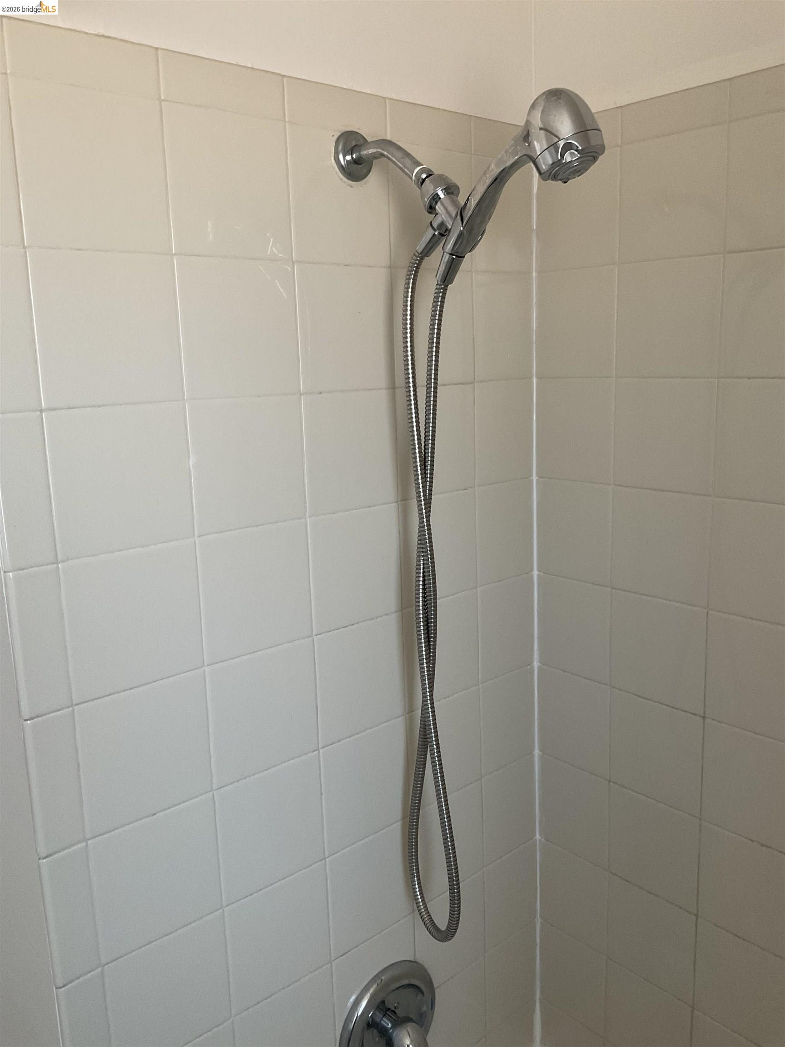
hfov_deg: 48.2
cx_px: 392
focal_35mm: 29
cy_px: 524
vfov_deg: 61.7
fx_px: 877
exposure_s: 1/60
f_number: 1.8
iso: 64
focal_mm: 3
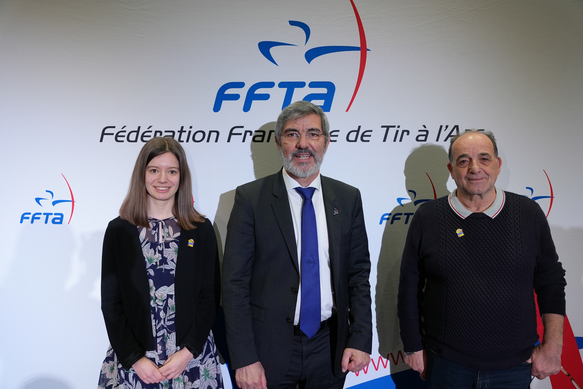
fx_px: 478
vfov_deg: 44.3
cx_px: 292
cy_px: 194
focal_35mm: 30
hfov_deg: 62.8
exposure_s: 1/160
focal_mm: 29.5
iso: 500
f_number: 4
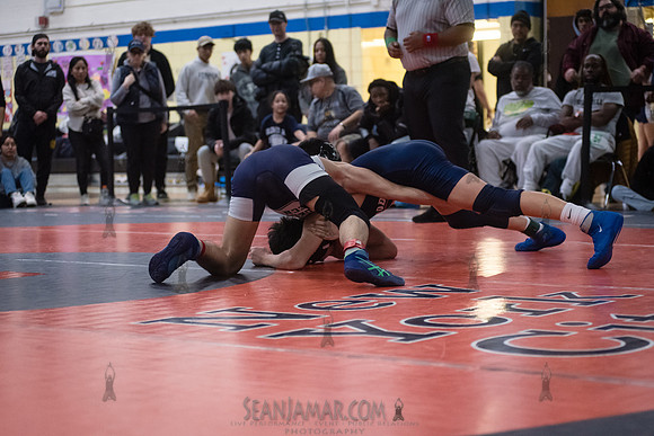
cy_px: 218
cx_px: 327
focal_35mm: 80
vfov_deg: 17.1
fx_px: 1454
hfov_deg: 25.4
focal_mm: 80
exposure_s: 1/500
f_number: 3.5
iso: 8000
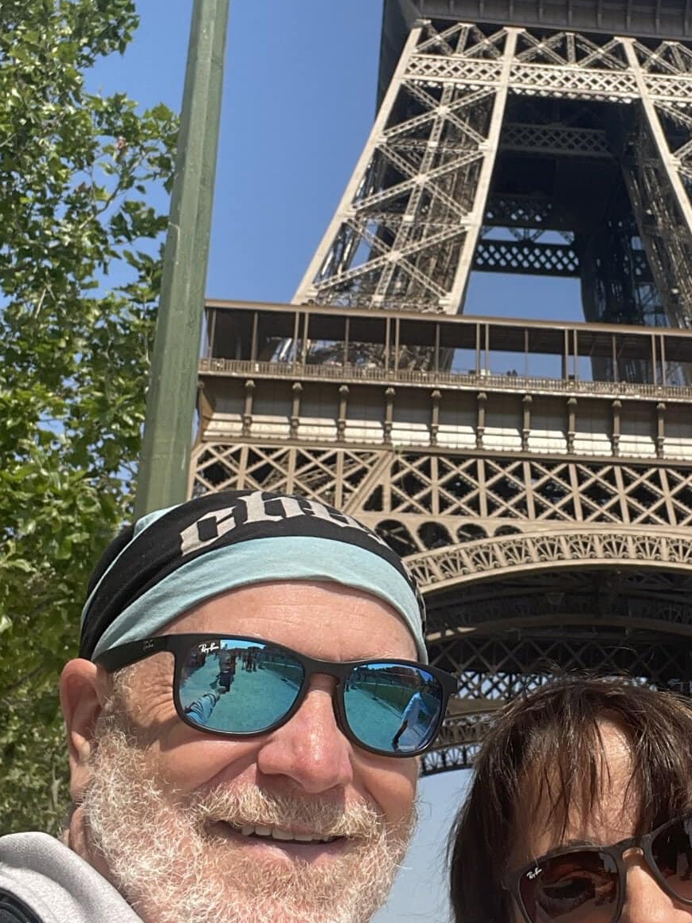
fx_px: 1413
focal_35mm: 53
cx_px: 515
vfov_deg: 36.1
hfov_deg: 27.2
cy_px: 413
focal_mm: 2.71
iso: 25
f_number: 2.2
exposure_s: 1/1101
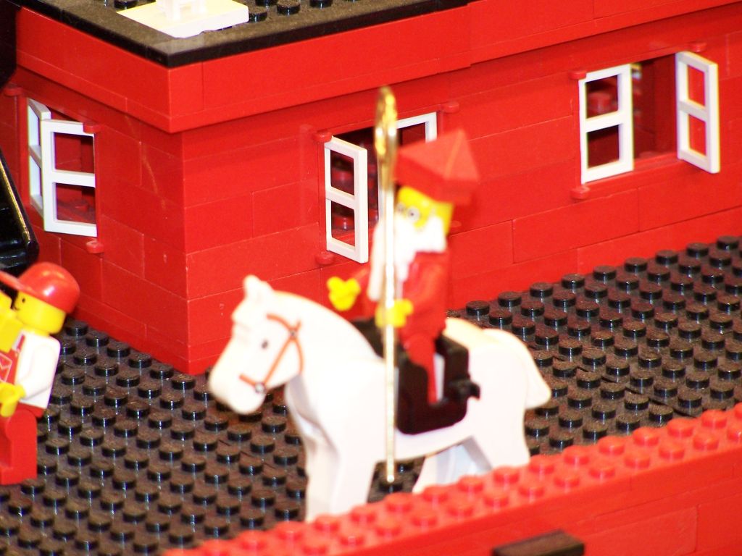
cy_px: 278
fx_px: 8145
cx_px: 371
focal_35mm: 380
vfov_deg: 3.9
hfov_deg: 5.2
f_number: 3.7
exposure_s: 1/6
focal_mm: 63
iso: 140
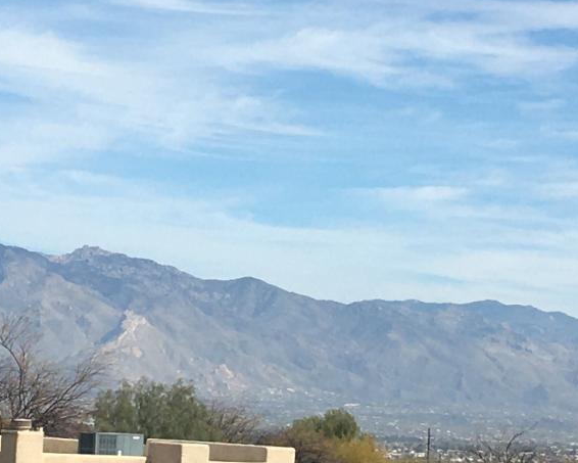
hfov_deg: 12.8
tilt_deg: +3.2
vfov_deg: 10.3
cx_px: 250
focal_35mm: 150
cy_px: 272
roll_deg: -2.9
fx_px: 2566
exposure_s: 1/2137
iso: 25
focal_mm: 4.15
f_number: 2.2
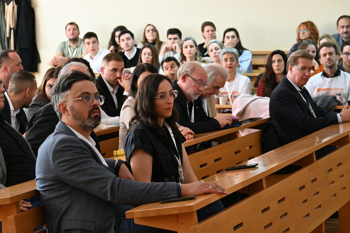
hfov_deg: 19.2
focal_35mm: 106
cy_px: 116
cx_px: 175
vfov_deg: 12.9
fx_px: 1035
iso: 5000
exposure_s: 1/125
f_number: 5.6
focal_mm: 71
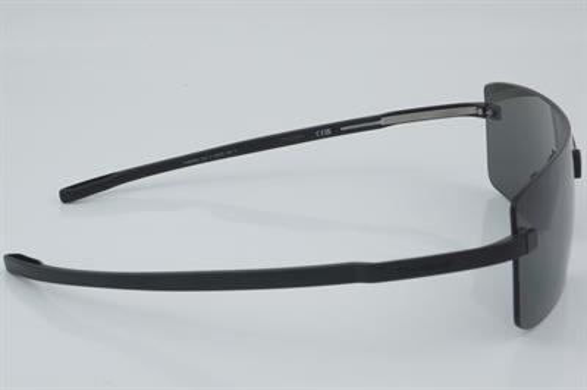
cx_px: 294
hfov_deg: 27.0
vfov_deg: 18.2
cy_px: 195
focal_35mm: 75
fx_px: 1222
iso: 100
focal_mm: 50
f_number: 32
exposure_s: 1/3
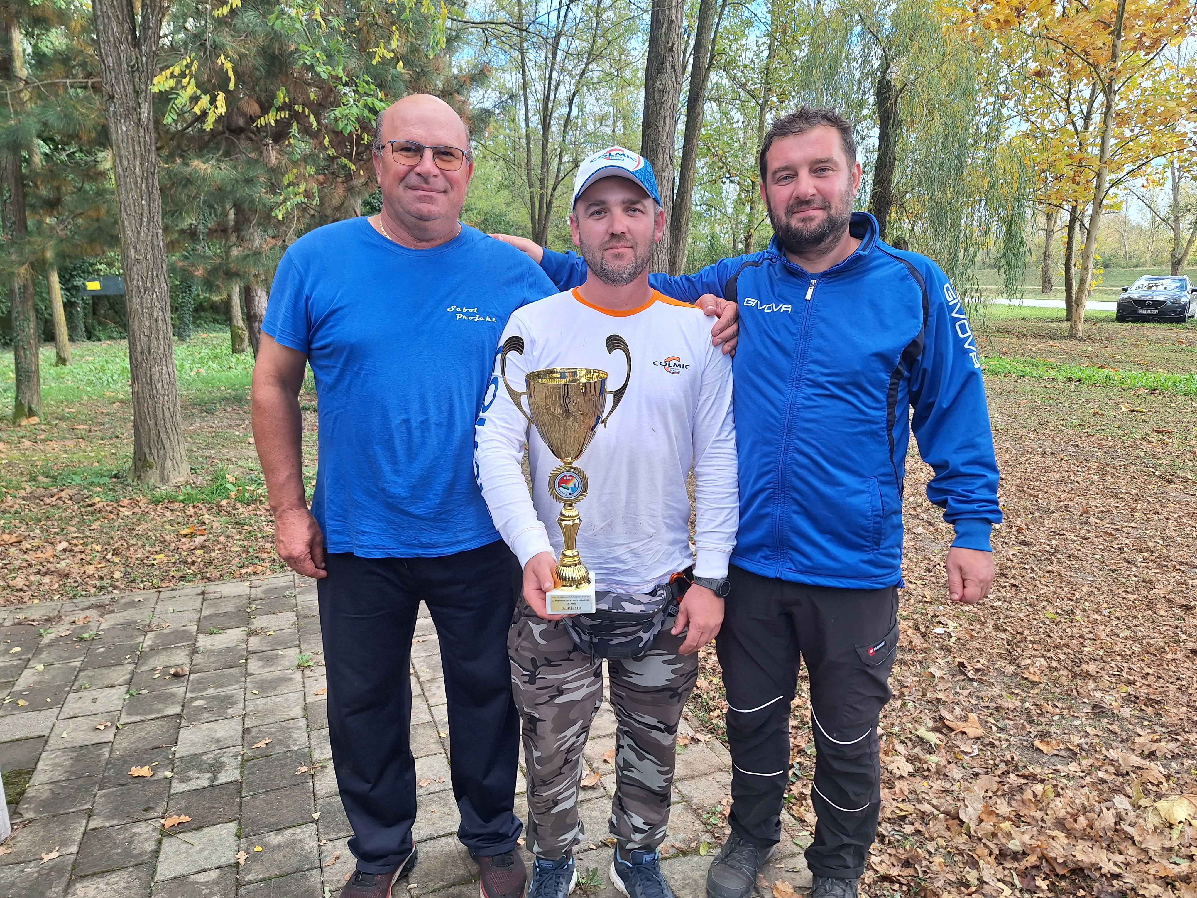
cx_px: 598
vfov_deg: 58.9
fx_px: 795
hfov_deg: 73.9
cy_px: 449
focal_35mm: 23
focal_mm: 5.54
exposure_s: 1/242
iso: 40
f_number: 1.8
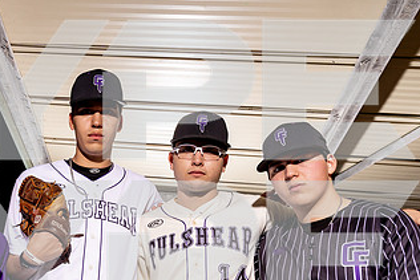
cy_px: 250
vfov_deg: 25.3
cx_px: 77
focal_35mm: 52
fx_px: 607
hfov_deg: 36.7
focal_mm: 28
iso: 250
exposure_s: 1/250
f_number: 5.6
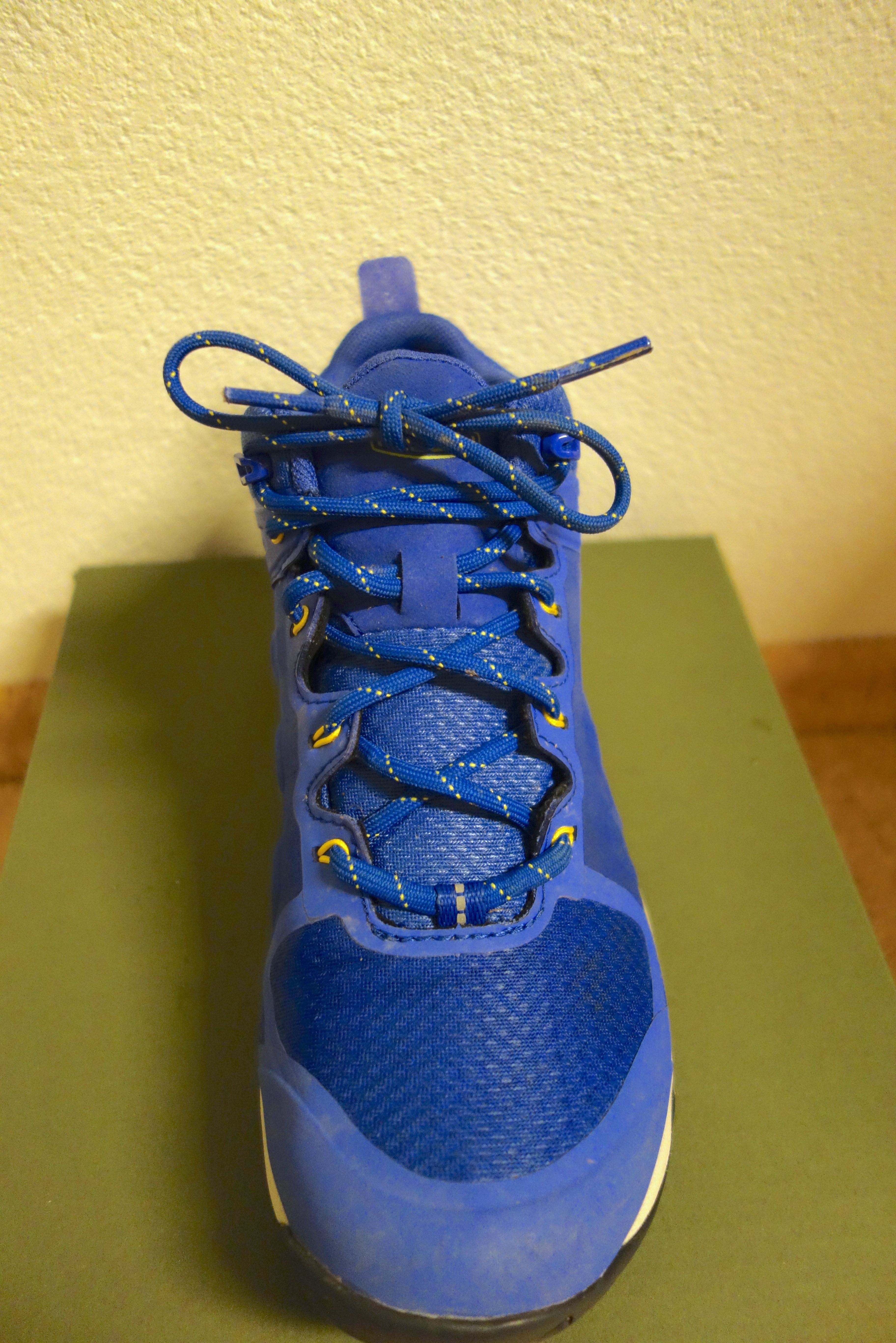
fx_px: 1045
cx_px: 448
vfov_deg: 65.5
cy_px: 672
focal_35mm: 28
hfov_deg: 46.4
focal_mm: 10.4
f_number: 1.8
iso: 640
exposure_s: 1/30
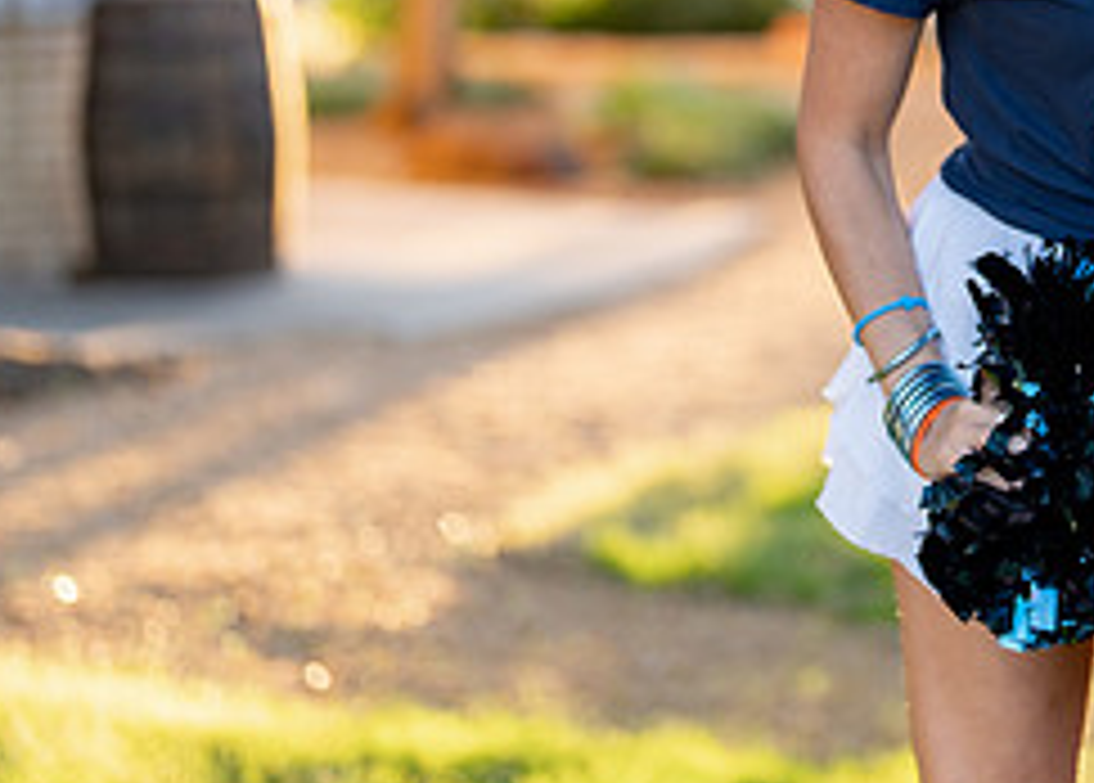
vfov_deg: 11.3
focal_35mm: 126
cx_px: 1108
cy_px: -22
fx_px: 3918
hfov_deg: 15.6
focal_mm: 50
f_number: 1.2
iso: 100
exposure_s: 1/400
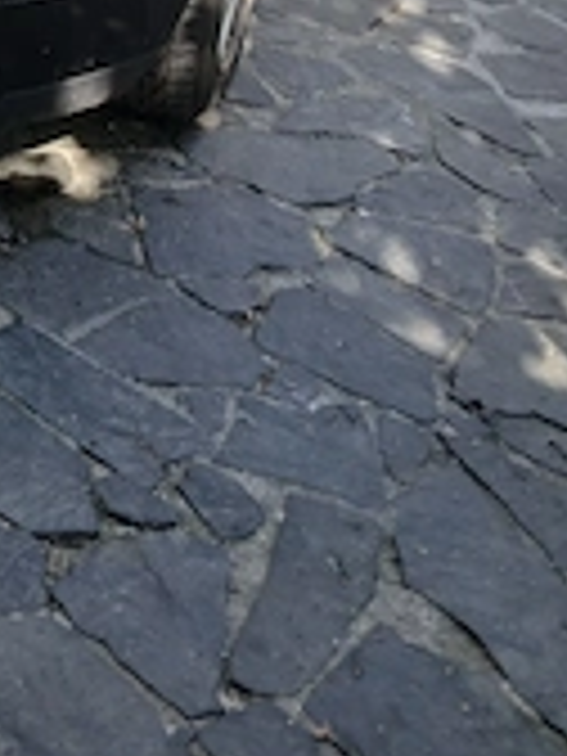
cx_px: -81
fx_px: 1354
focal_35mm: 62
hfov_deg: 22.2
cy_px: -117
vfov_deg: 27.9
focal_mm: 3.98
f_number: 1.8
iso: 20
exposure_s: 1/159
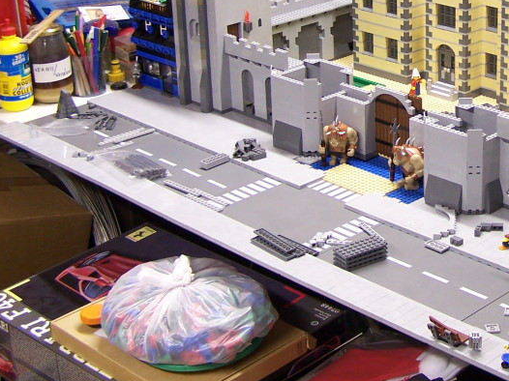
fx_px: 1088
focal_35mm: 74
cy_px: 65
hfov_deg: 25.5
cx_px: 463
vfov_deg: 19.6
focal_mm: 6.3
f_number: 2.8
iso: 80
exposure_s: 1/6
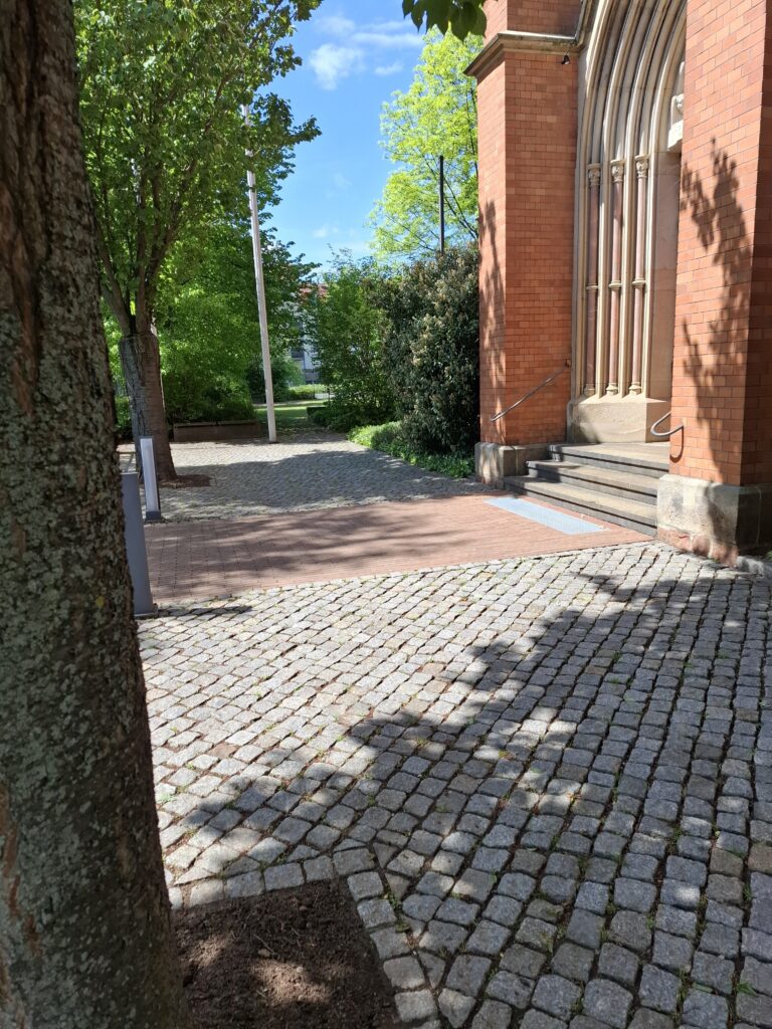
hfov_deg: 58.9
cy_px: 514
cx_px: 386
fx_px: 684
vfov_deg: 73.9
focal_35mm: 23
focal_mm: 5.54
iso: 50
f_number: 1.8
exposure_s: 1/1050
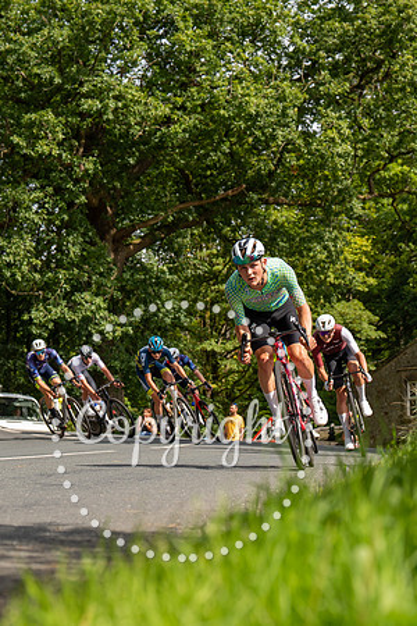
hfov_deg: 13.0
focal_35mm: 105
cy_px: 313
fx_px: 1824
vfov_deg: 19.5
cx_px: 303
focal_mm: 70
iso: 200
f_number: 5
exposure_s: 1/1000
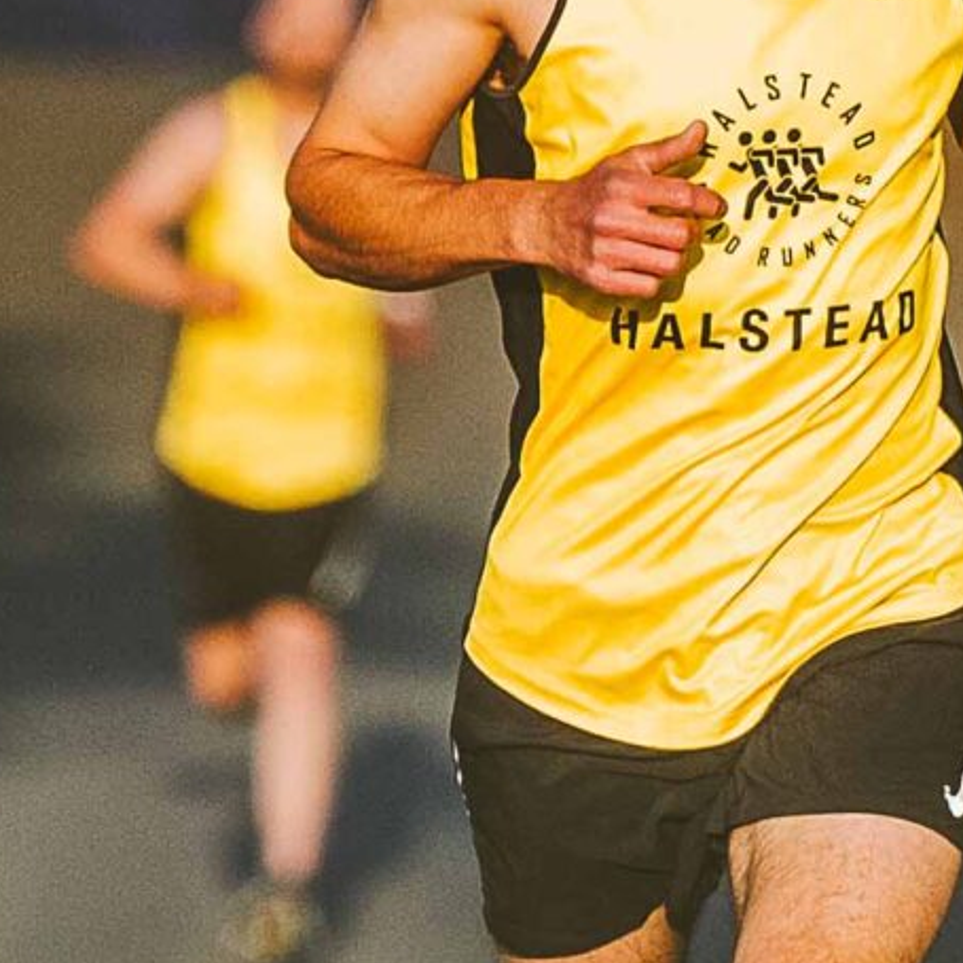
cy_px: 350
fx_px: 42931
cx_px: 1052
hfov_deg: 1.3
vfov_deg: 1.3
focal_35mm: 1364
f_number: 2.8
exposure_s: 1/6400
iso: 500
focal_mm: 190
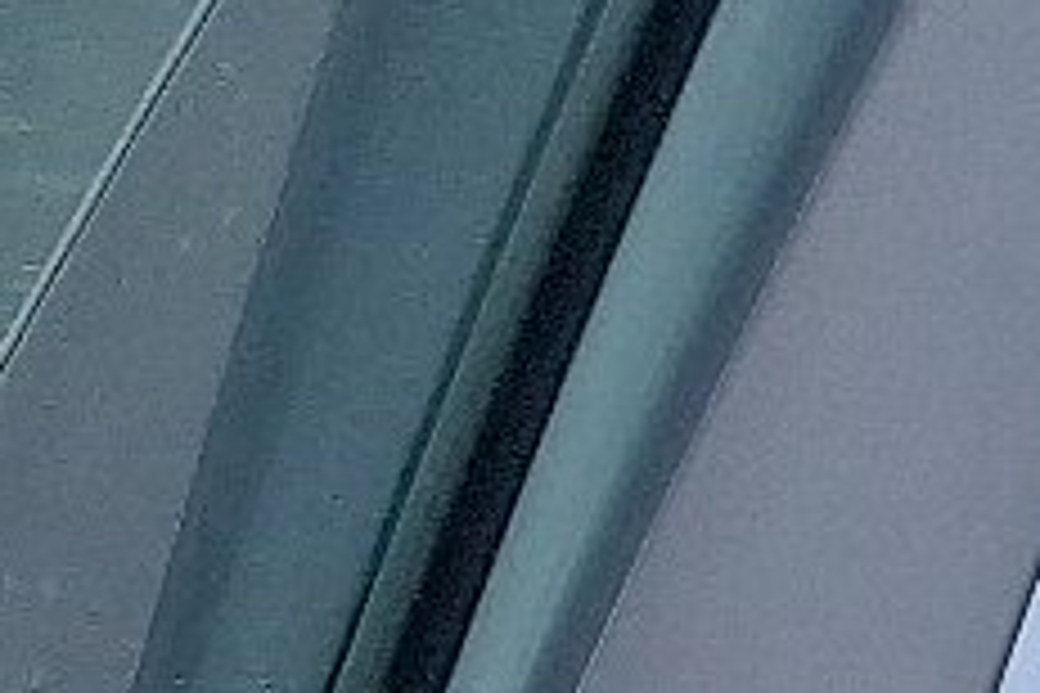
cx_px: 3237
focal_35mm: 180
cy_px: 2367
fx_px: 5200
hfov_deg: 9.0
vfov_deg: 6.6
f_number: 1.8
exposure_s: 1/120
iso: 26
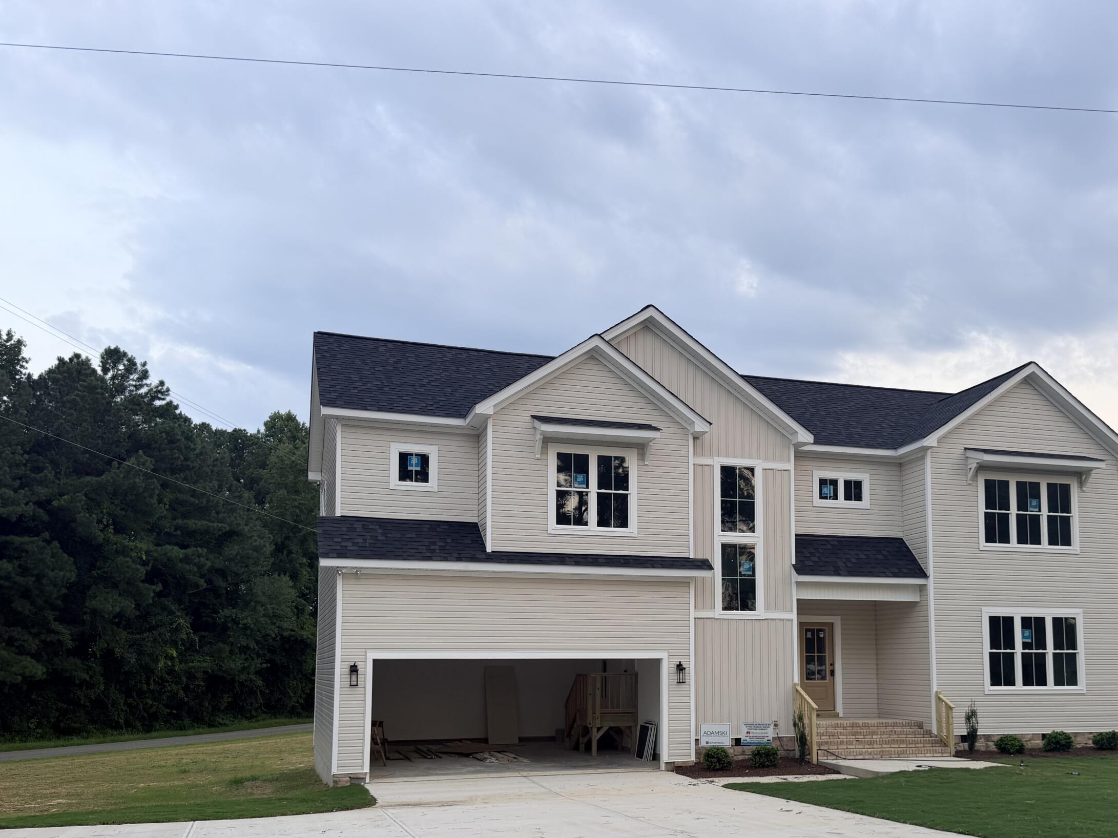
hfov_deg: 55.1
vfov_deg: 42.3
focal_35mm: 33
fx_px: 1066
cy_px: 564
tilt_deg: +5.1
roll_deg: +0.9
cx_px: 650
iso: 50
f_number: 1.78
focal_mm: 6.76
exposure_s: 1/132
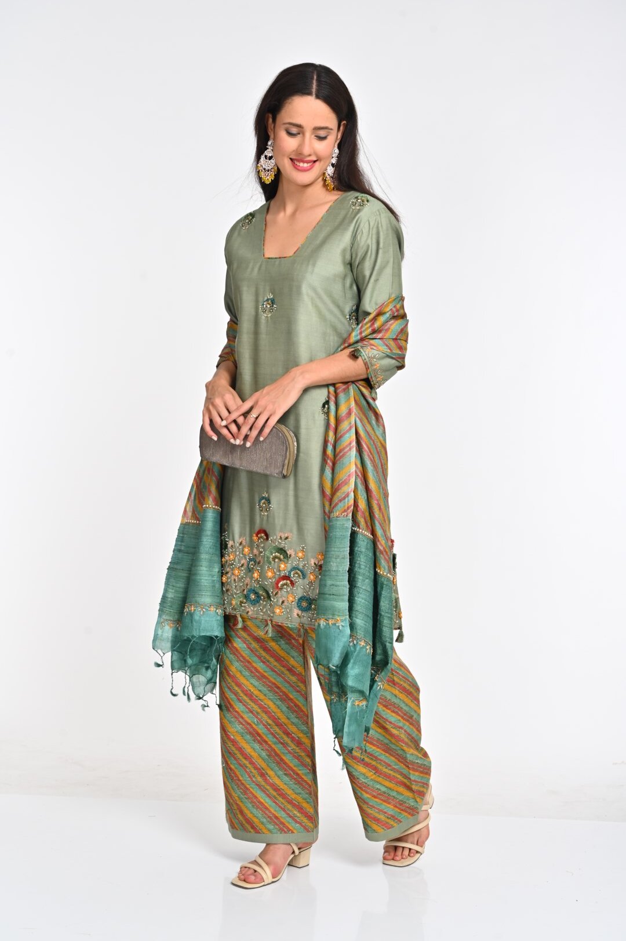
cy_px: 470
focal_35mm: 52
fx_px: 1358
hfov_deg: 26.0
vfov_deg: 38.2
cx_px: 313
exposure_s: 1/160
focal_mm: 52
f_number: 8
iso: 320
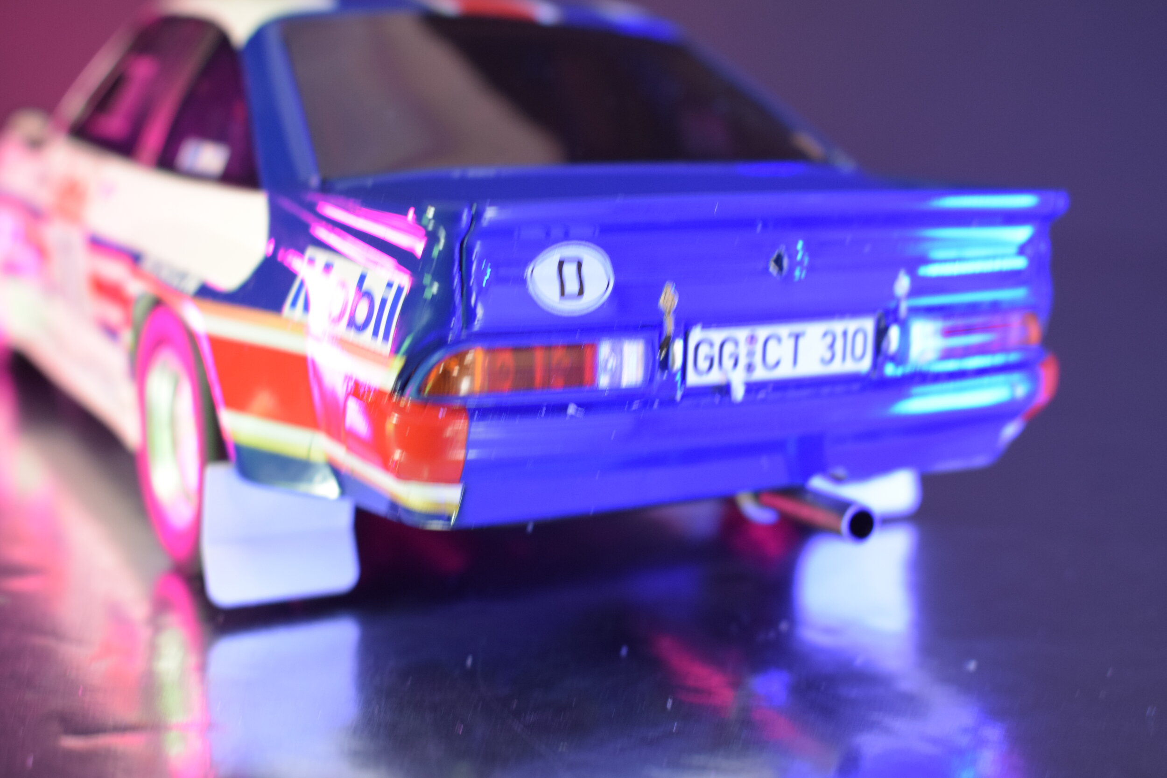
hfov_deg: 38.9
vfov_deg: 26.5
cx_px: 584
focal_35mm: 51
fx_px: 1653
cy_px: 389
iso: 800
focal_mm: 34
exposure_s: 1/60
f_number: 6.3
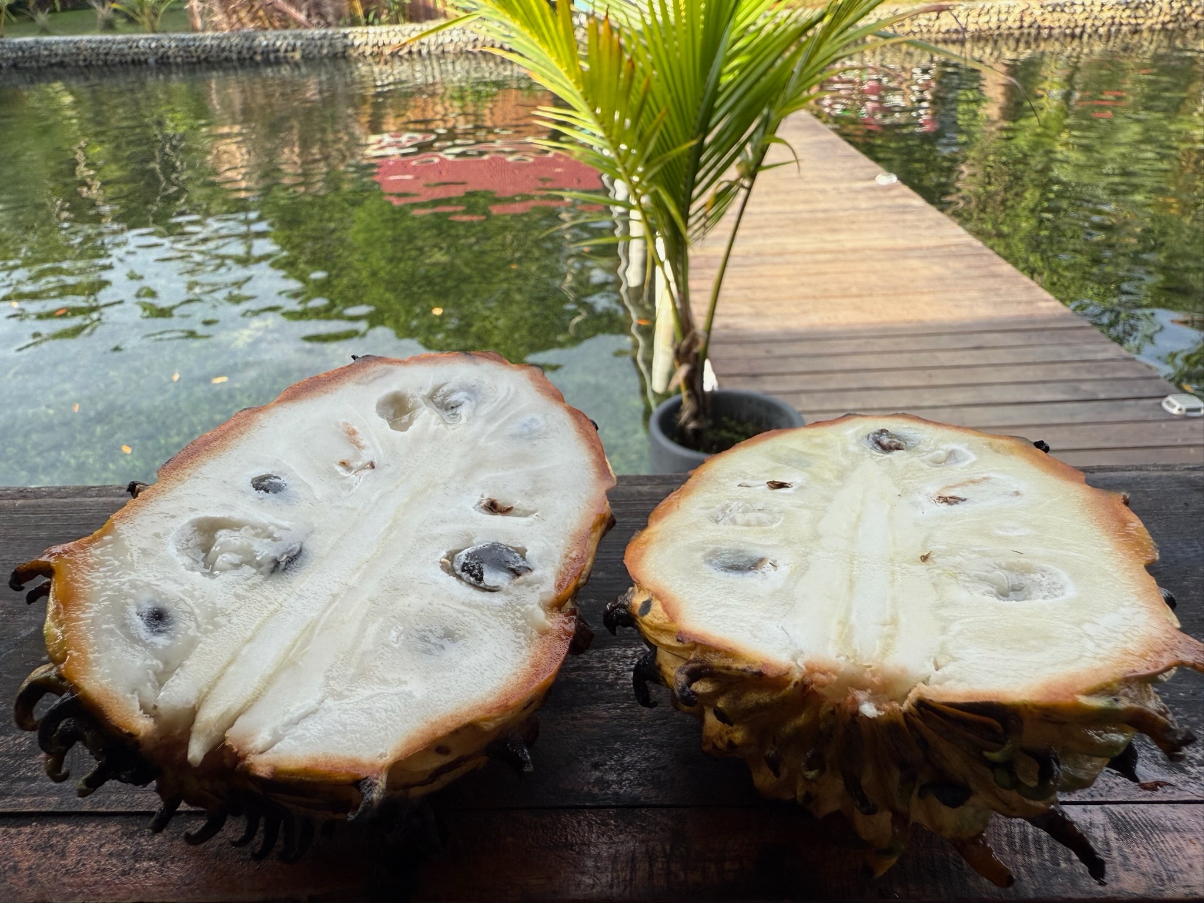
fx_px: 835
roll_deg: +3.4
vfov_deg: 56.8
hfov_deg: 71.6
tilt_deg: -31.4
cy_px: 452
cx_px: 602
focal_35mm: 24
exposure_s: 1/305
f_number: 2.2
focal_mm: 2.22
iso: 40
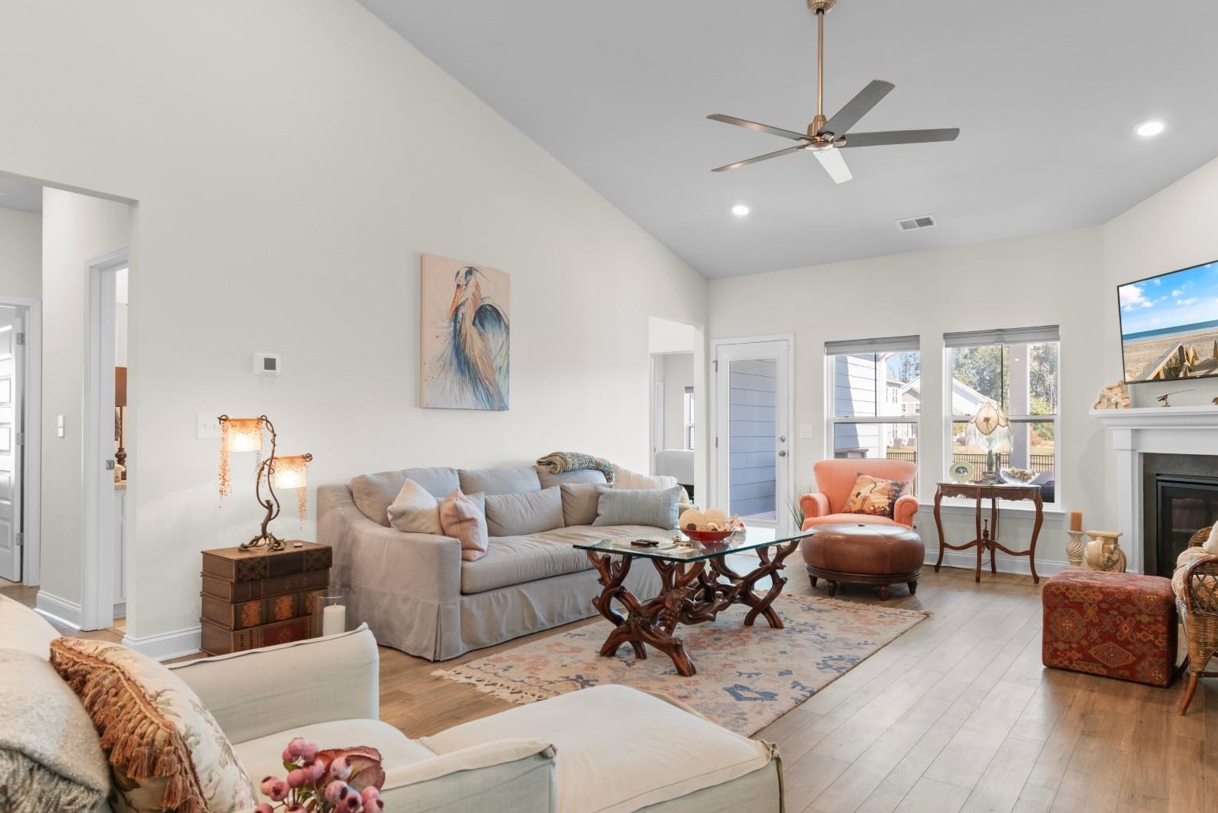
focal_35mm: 22
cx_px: 629
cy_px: 423
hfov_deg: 78.6
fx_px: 744
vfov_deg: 57.2
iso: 100
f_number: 5
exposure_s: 1/4
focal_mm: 14
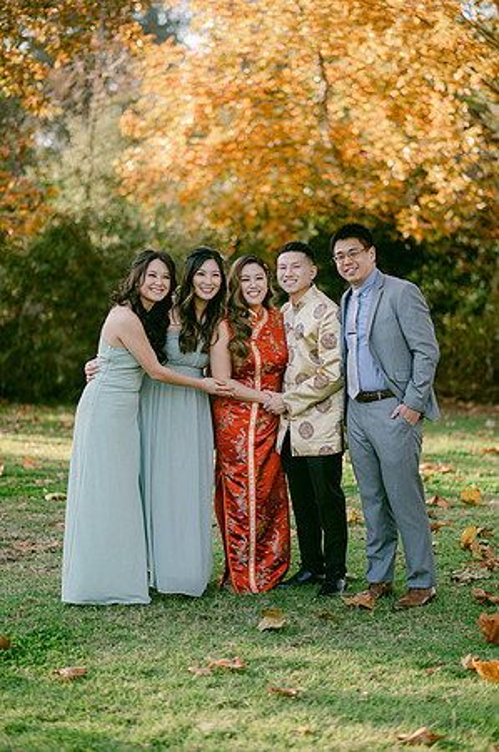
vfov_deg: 23.9
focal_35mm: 85
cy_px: 376
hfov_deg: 16.0
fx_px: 1771
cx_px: 250
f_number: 2
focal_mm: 85
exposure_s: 1/800
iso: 200
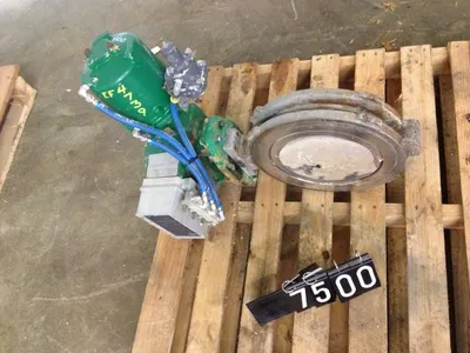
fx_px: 475
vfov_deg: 40.7
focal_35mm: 35
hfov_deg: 52.6
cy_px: 176
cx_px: 235
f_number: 2.4
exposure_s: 1/20
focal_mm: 4.28
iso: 320
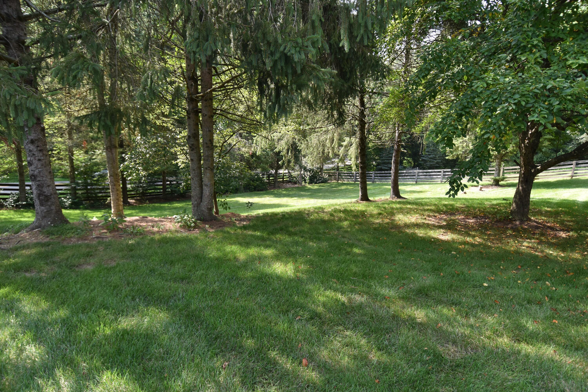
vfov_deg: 67.4
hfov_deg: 90.0
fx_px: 294
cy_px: 196
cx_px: 294
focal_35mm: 18
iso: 320
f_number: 5
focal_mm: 12
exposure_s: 1/320
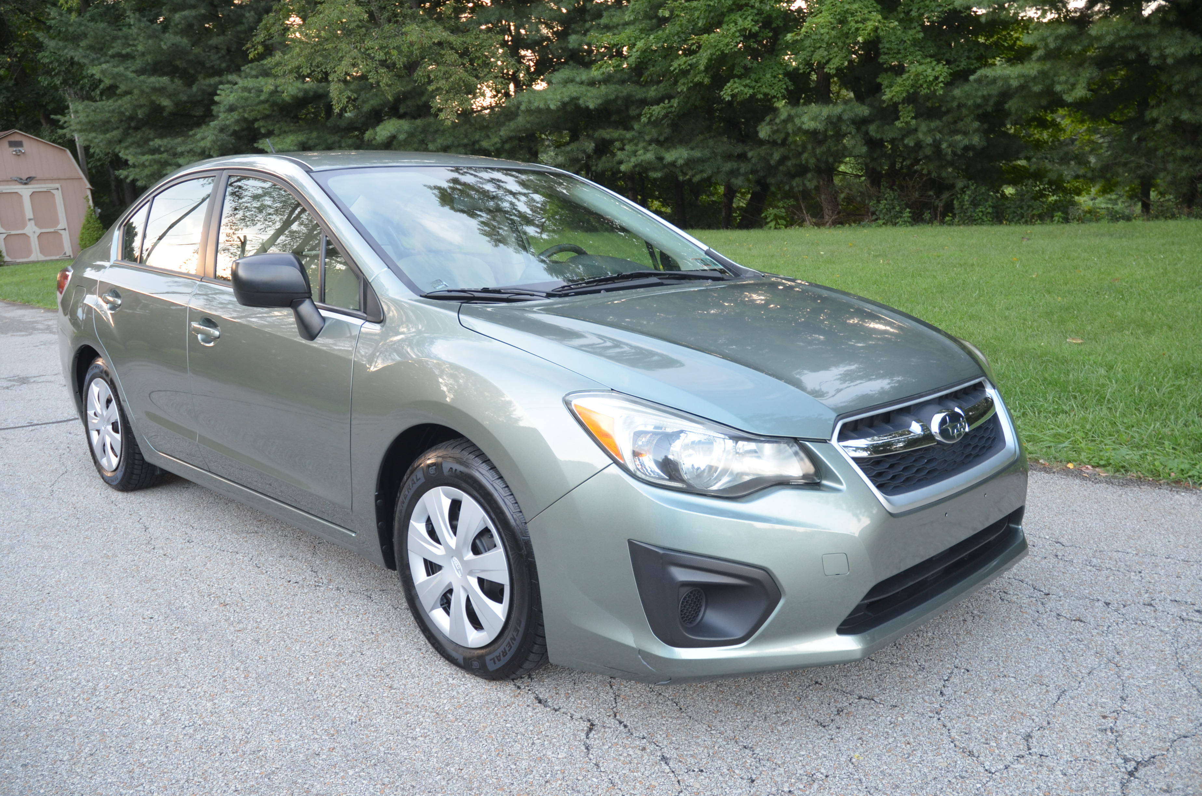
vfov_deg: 47.7
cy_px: 398
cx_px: 601
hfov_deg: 67.5
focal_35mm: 27
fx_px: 900
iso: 400
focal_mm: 18
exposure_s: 1/60
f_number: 4
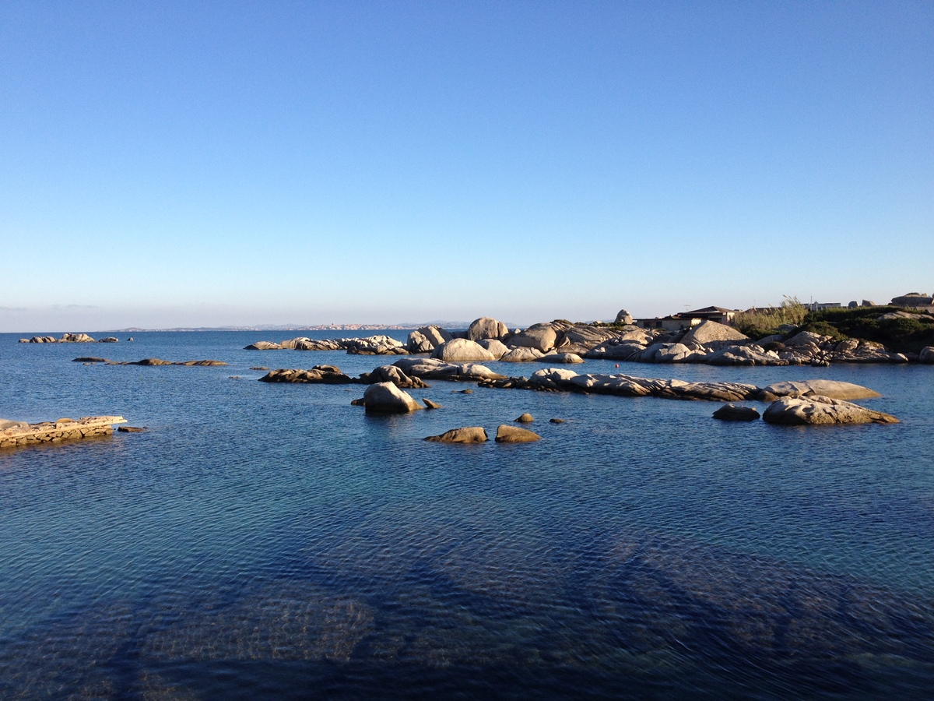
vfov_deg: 40.7
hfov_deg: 52.6
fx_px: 944
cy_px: 350
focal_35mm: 35
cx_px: 467
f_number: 2.4
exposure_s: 1/968
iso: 64
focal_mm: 4.28
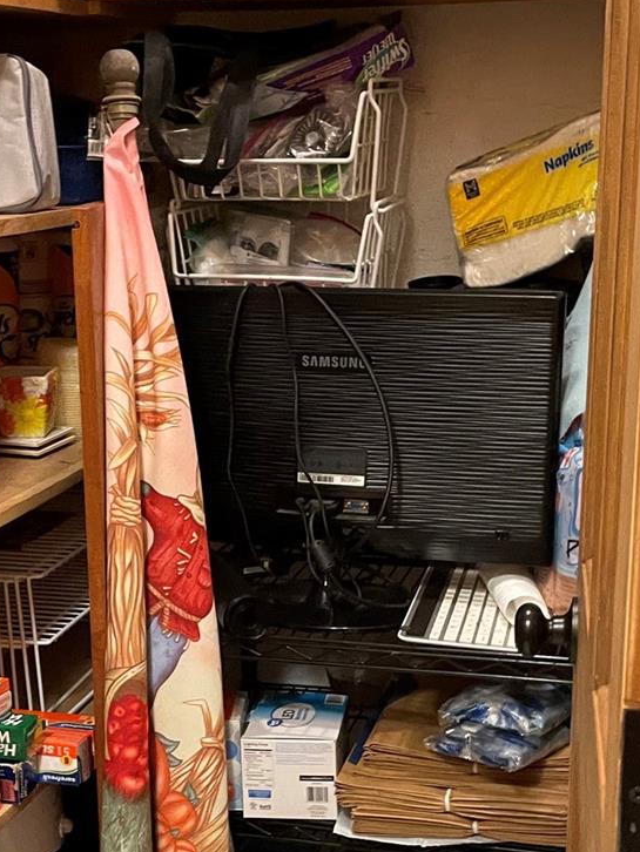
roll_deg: +2.0
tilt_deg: -19.7
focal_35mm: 55
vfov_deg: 34.5
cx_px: 324
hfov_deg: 26.6
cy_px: 596
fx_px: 1355
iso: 500
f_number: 1.6
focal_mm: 4.2
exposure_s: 1/40
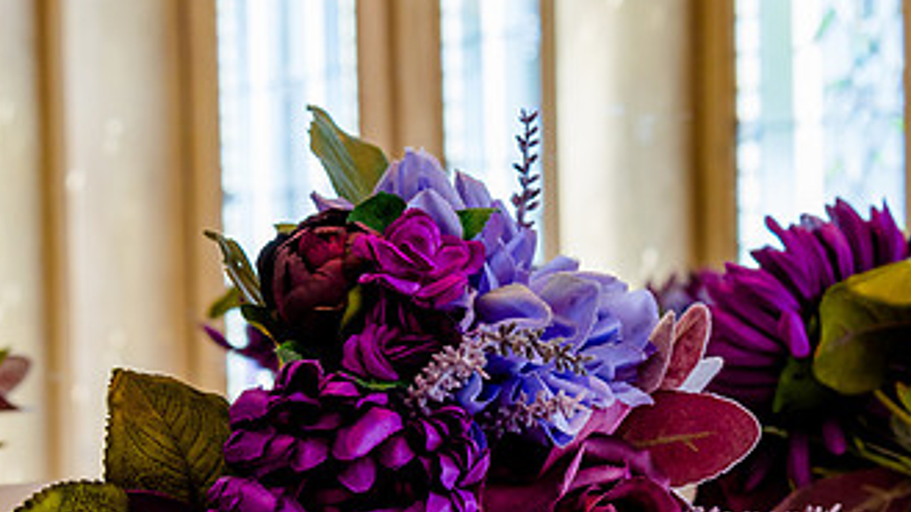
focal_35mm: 88
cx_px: 625
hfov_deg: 24.0
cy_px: 356
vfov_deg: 13.7
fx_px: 2126
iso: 800
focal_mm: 44
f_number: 7.1
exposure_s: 1/250
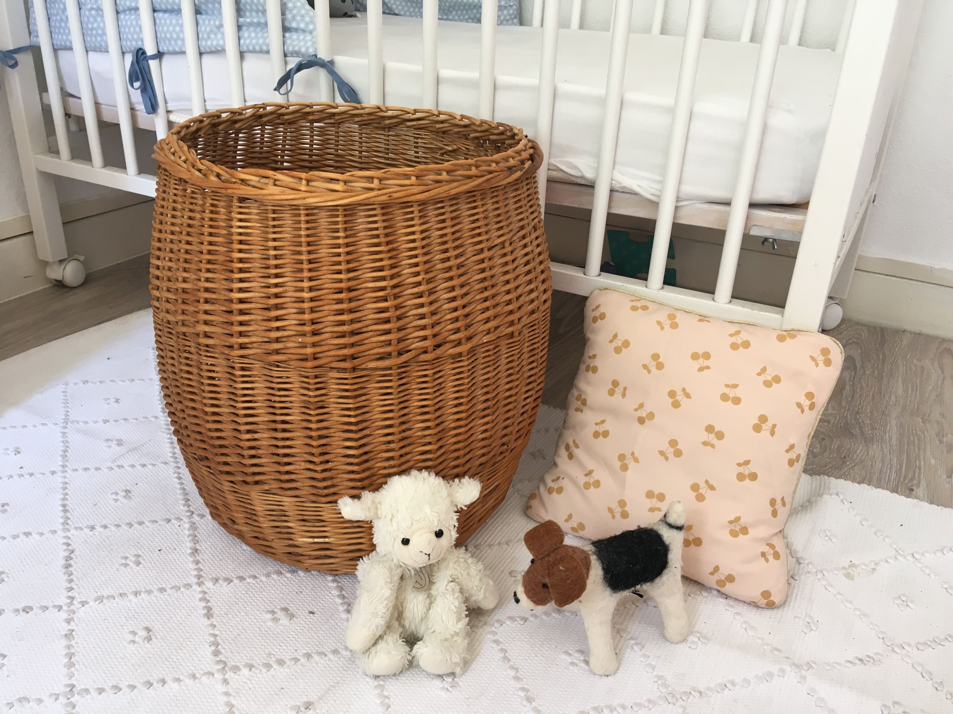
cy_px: 357
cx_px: 476
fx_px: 798
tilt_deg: -27.6
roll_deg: -2.0
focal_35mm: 29
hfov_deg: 61.7
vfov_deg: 48.2
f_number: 2.2
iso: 80
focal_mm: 4.15
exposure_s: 1/33
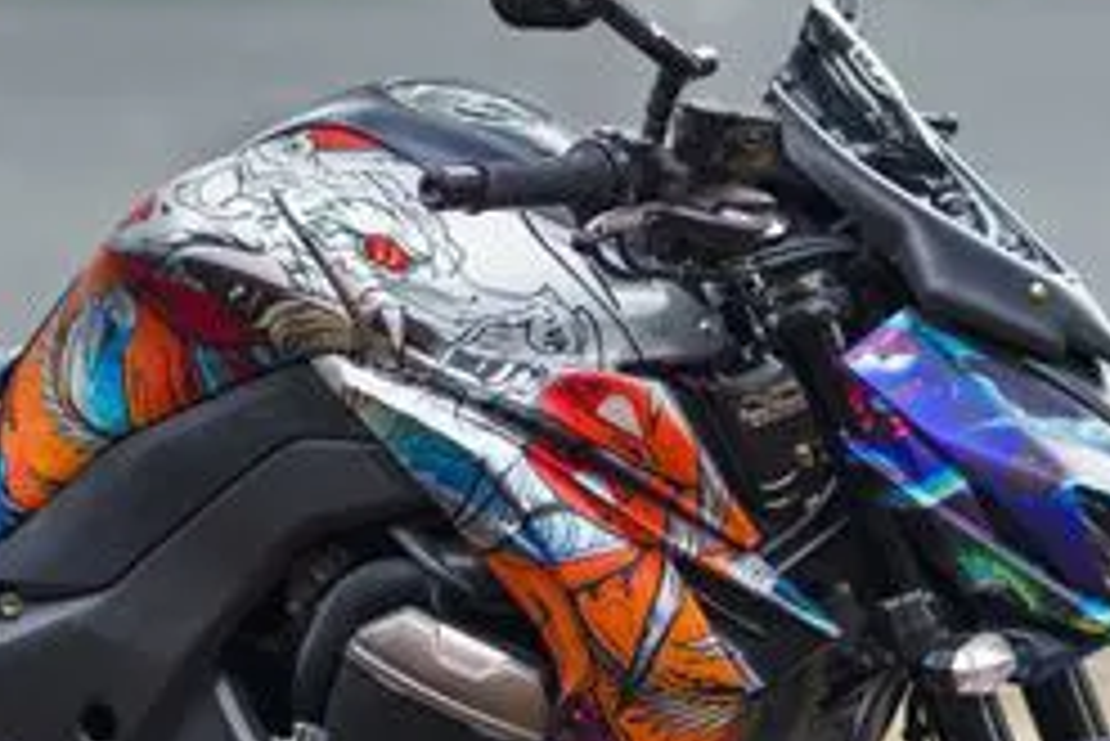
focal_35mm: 241
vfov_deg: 5.7
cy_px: 622
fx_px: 7435
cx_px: 409
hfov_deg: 8.5
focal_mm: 85
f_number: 2
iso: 64
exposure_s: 1/80
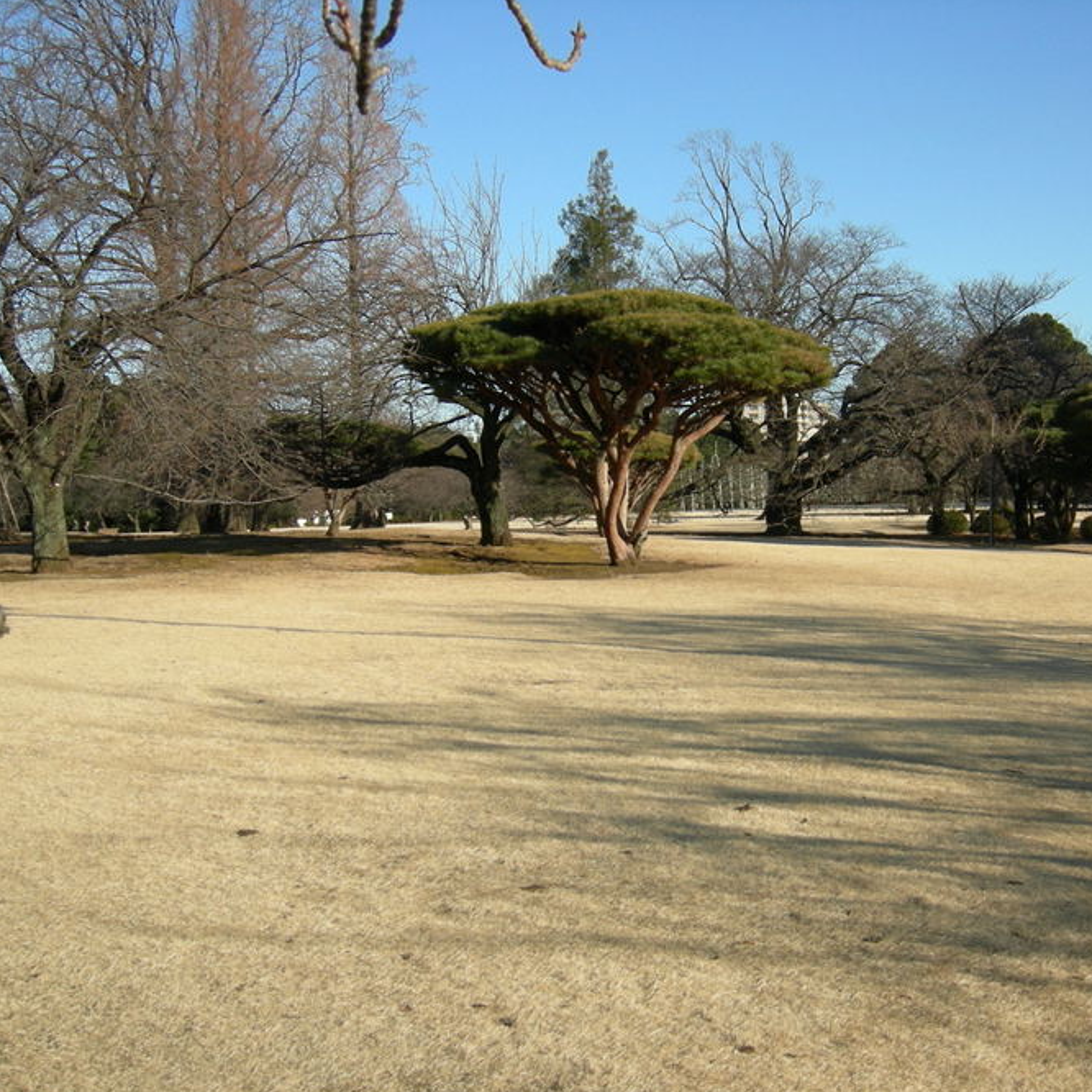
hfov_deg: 39.1
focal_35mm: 43
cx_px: 630
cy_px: 550
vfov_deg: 39.2
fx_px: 1535
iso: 100
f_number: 2.7
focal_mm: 7.5
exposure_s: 1/1000
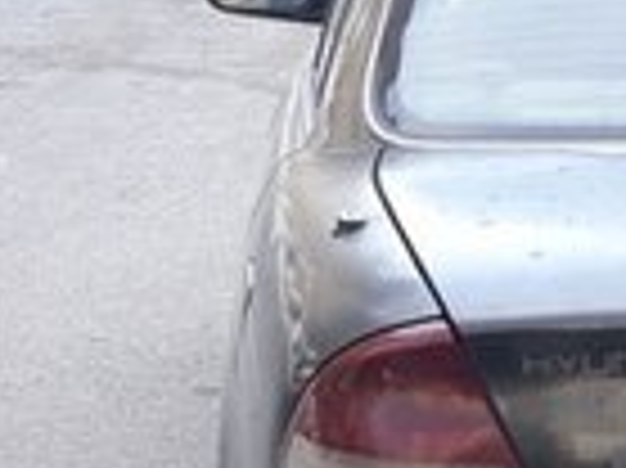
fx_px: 2313
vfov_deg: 11.4
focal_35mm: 128
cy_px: 502
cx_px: 1036
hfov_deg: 14.1
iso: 40
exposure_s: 1/426
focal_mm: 3.71
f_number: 1.7
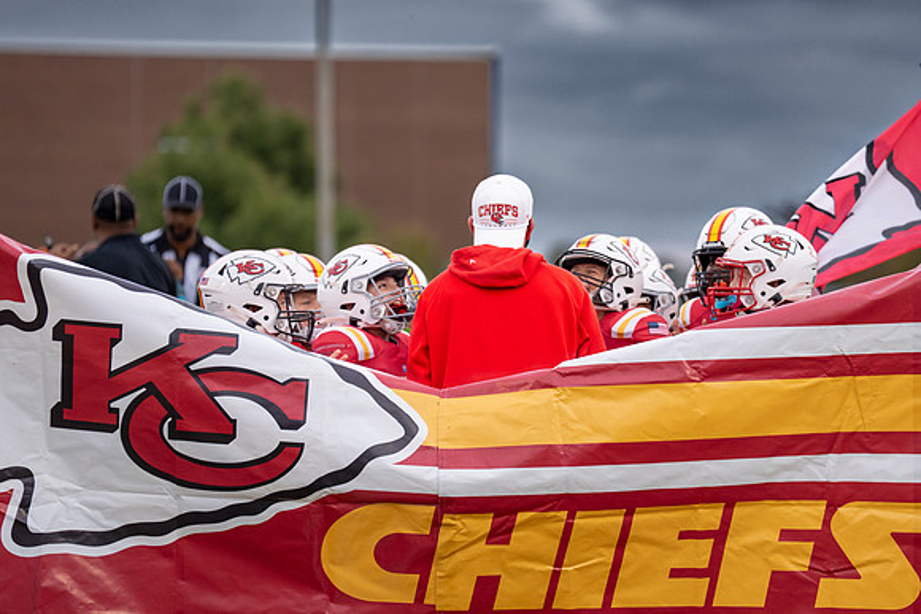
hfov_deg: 8.6
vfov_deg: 5.7
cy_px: 334
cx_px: 543
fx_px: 6149
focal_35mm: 240
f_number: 2.8
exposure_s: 1/1250
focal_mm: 200
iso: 640
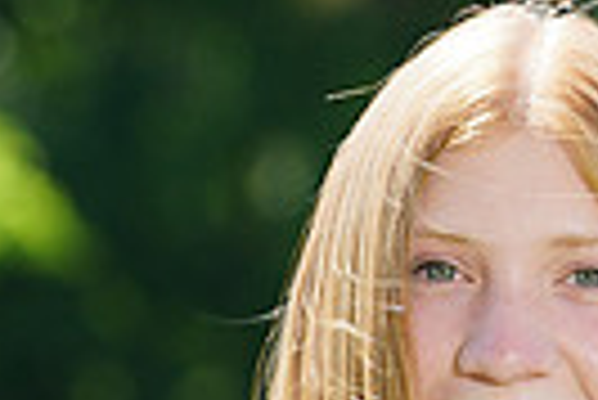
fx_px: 21767
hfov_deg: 1.6
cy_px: 818
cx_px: 607
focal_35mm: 1309
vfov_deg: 1.1
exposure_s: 1/160
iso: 200
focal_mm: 300
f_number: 10
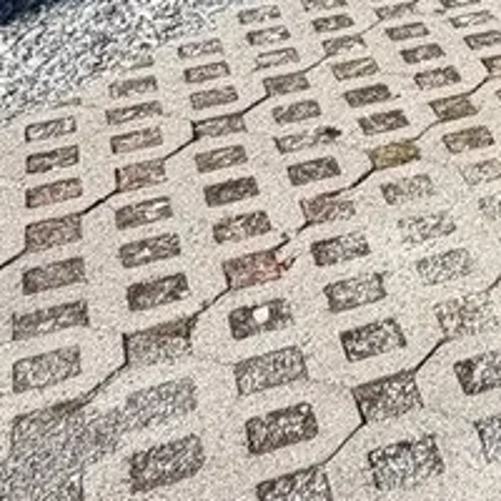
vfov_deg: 16.3
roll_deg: -2.6
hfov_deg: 16.7
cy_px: -406
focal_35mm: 89
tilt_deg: -6.9
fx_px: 1457
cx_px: 867
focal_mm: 2.22
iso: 32
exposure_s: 1/770
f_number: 2.2
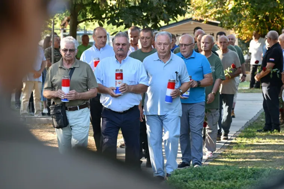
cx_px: 142
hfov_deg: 20.2
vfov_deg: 13.6
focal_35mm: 101
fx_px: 797
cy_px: 94
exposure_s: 1/200
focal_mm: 101
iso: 320
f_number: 5
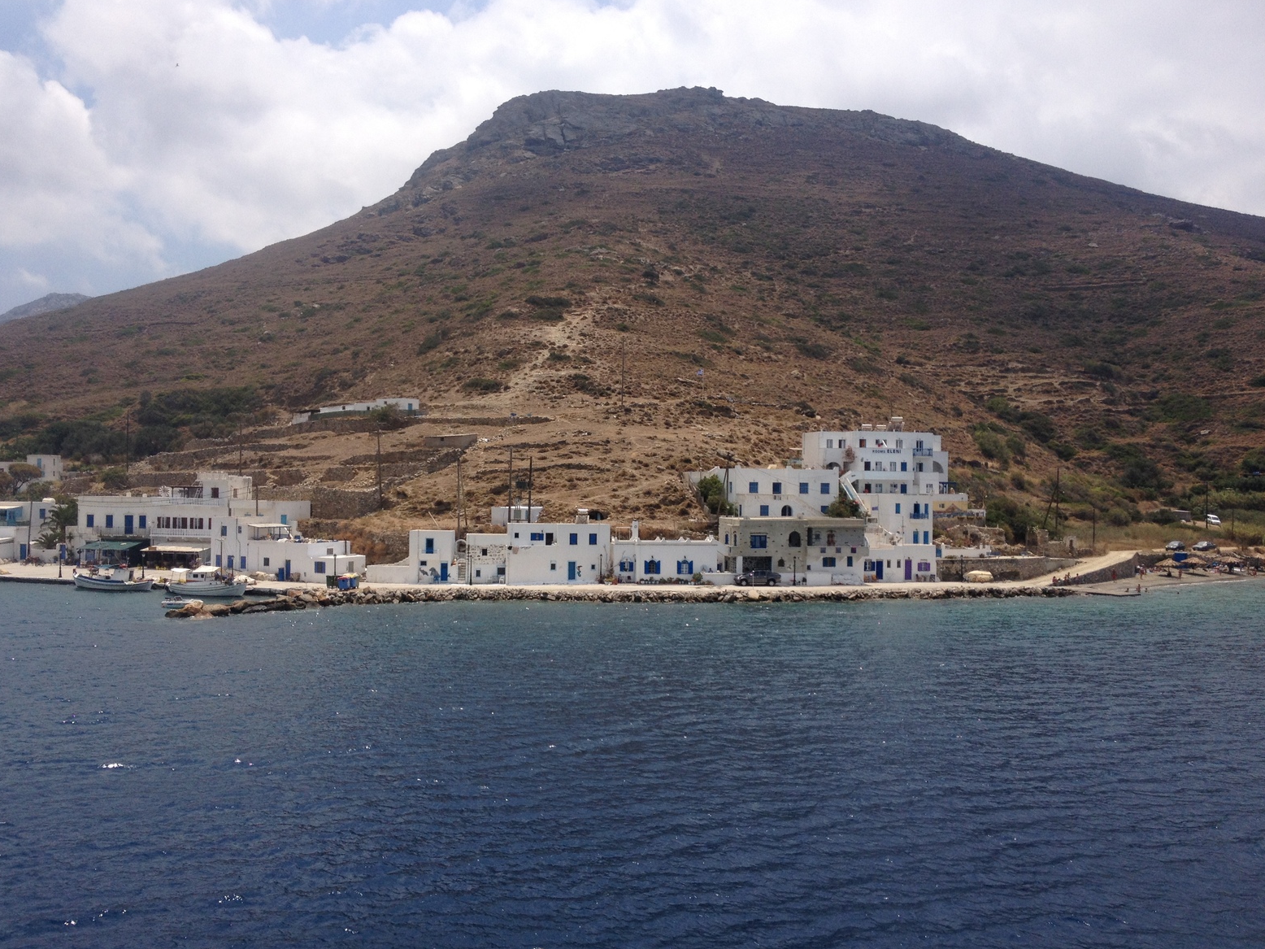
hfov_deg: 51.3
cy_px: 484
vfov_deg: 39.7
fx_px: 1316
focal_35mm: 36
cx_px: 616
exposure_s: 1/3247
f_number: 2.4
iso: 50
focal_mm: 4.28
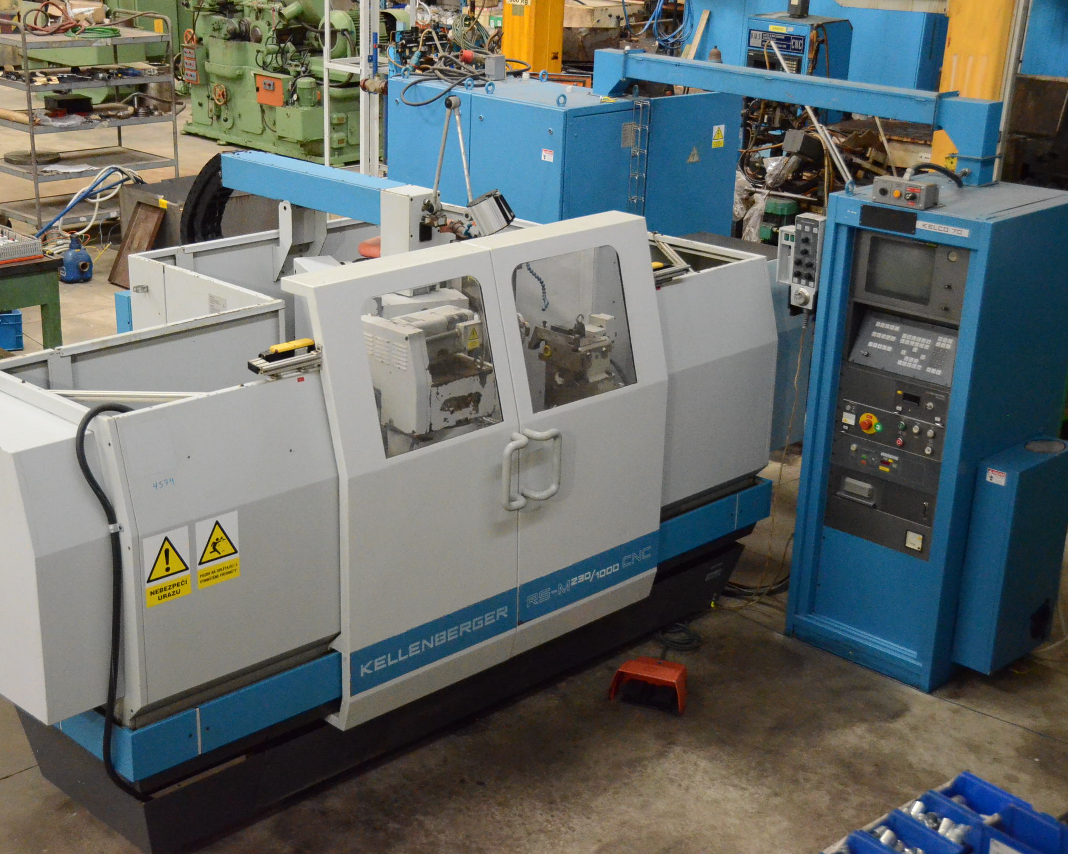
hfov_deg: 37.6
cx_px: 463
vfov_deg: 30.5
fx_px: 1567
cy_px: 425
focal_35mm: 50
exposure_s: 1/250
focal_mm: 29
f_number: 4
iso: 6400
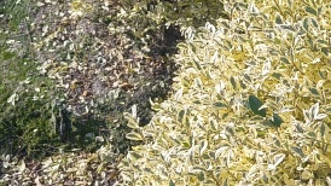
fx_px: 921
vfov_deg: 11.5
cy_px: 129
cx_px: 436
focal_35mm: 105
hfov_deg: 18.8
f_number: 1.8
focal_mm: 4.84
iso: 80
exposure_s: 1/1664
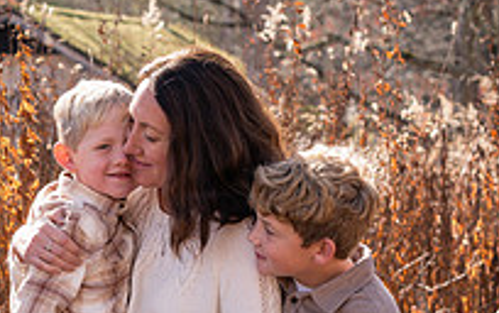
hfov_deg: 8.0
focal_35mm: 262
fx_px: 3567
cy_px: 371
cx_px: 62
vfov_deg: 5.0
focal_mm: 85
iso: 250
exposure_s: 1/250
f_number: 6.3
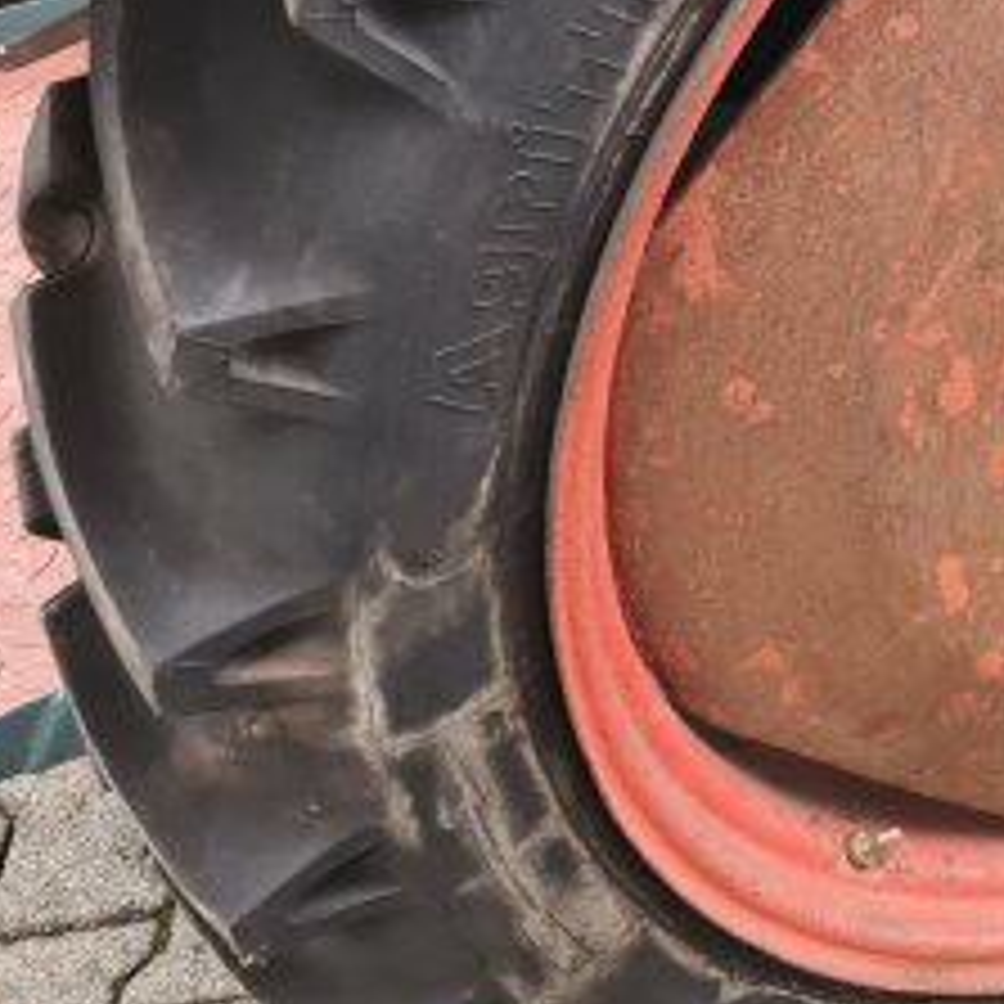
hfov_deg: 24.3
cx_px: 1121
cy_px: 117
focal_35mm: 66
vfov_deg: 25.4
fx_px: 2166
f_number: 1.8
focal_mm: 5.4
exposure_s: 1/50
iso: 200
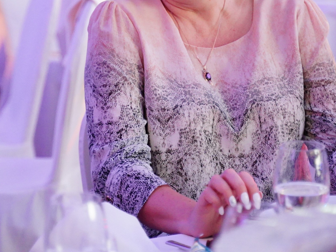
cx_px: 169
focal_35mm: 175
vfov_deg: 8.5
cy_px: 63
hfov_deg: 11.3
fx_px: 1698
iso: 6400
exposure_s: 1/250
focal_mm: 75
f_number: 2.8
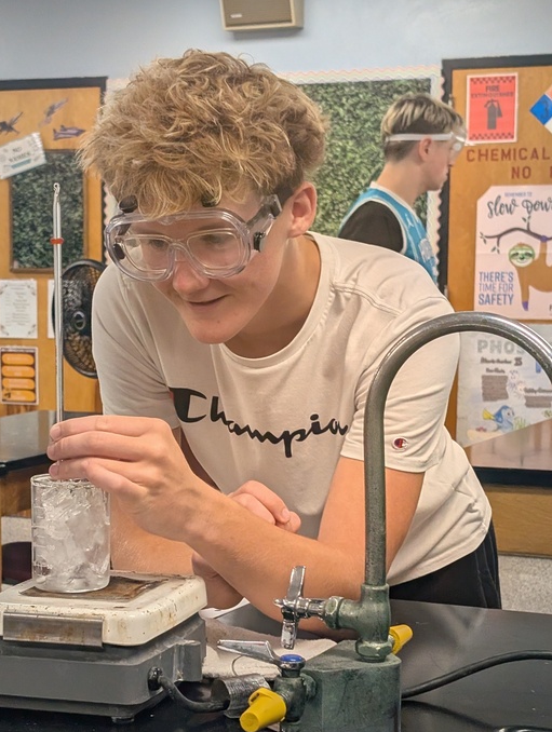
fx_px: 1568
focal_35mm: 74
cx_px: 226
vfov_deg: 26.2
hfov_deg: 19.9
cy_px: 458
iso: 104
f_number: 1.68
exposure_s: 1/120
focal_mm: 6.9
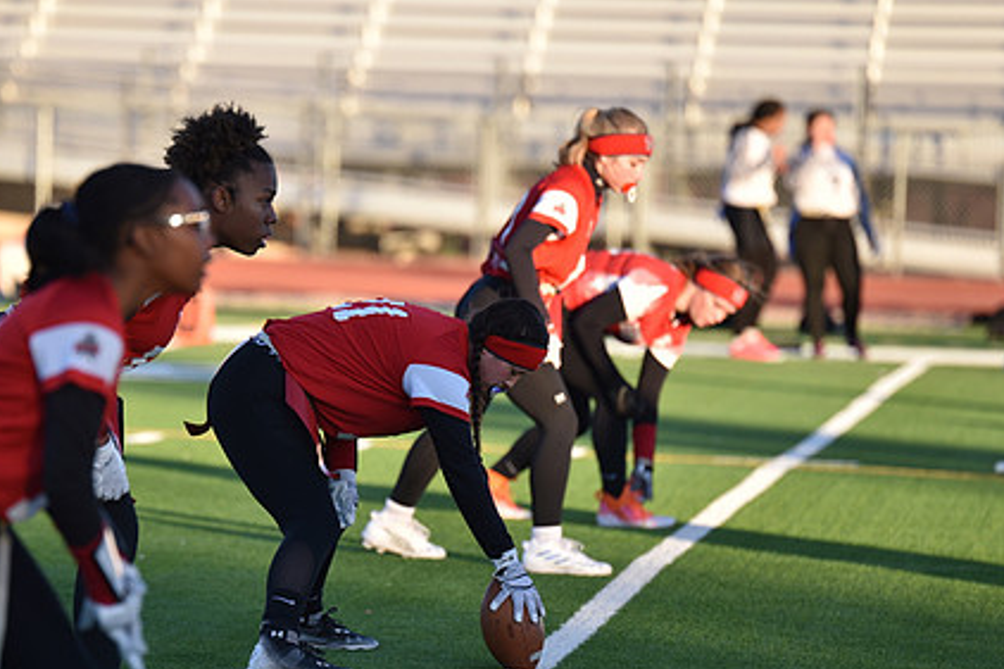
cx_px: 407
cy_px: 377
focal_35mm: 275
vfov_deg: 5.0
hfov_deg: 7.5
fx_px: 7666
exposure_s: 1/1250
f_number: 2.8
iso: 320
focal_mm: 200
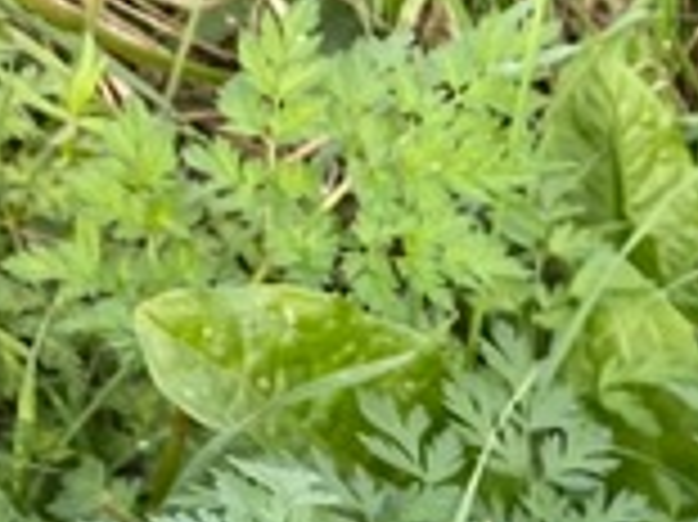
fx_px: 2700
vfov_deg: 9.7
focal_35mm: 134
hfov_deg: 13.6
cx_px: 1126
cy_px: 1292
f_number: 1.8
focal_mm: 4.25
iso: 40
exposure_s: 1/122
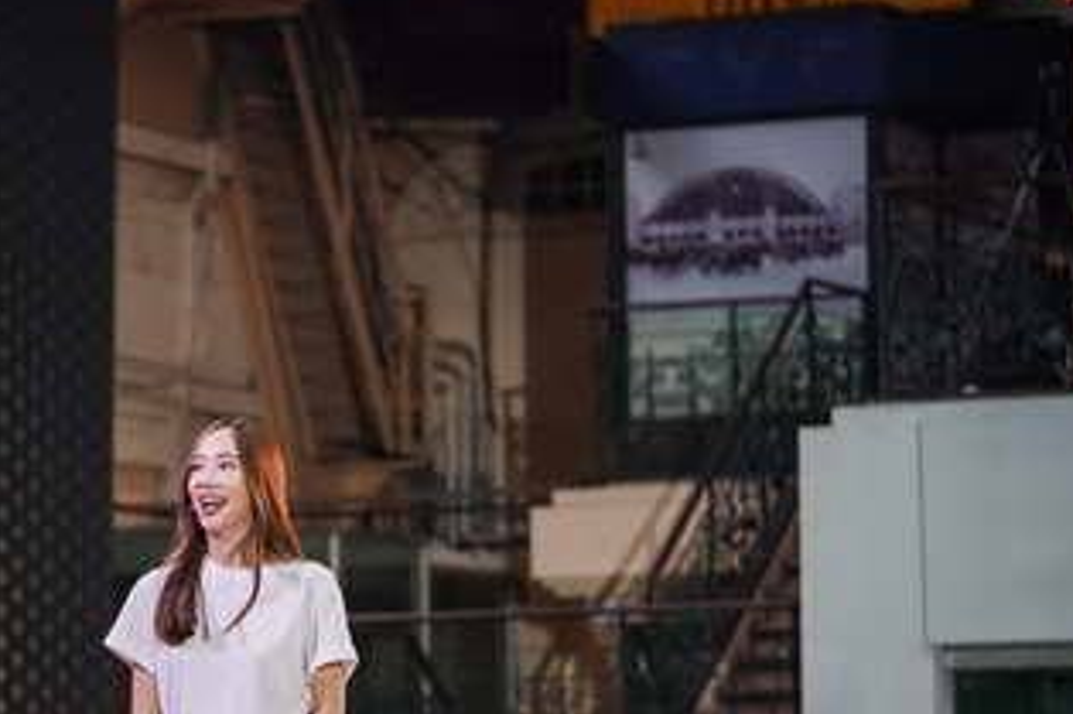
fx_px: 5124
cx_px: 178
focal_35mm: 172
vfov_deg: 8.0
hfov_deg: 11.9
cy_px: 635
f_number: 2.8
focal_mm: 90
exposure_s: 1/200
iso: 500
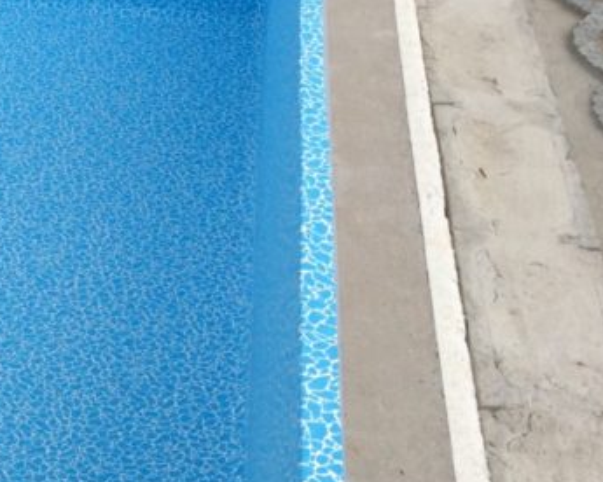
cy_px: 54
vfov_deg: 18.0
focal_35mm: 84
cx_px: -110
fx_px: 1499
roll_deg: -0.1
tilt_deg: -23.0
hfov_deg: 21.2
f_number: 2.2
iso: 32
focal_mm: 4.15
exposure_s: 1/1466
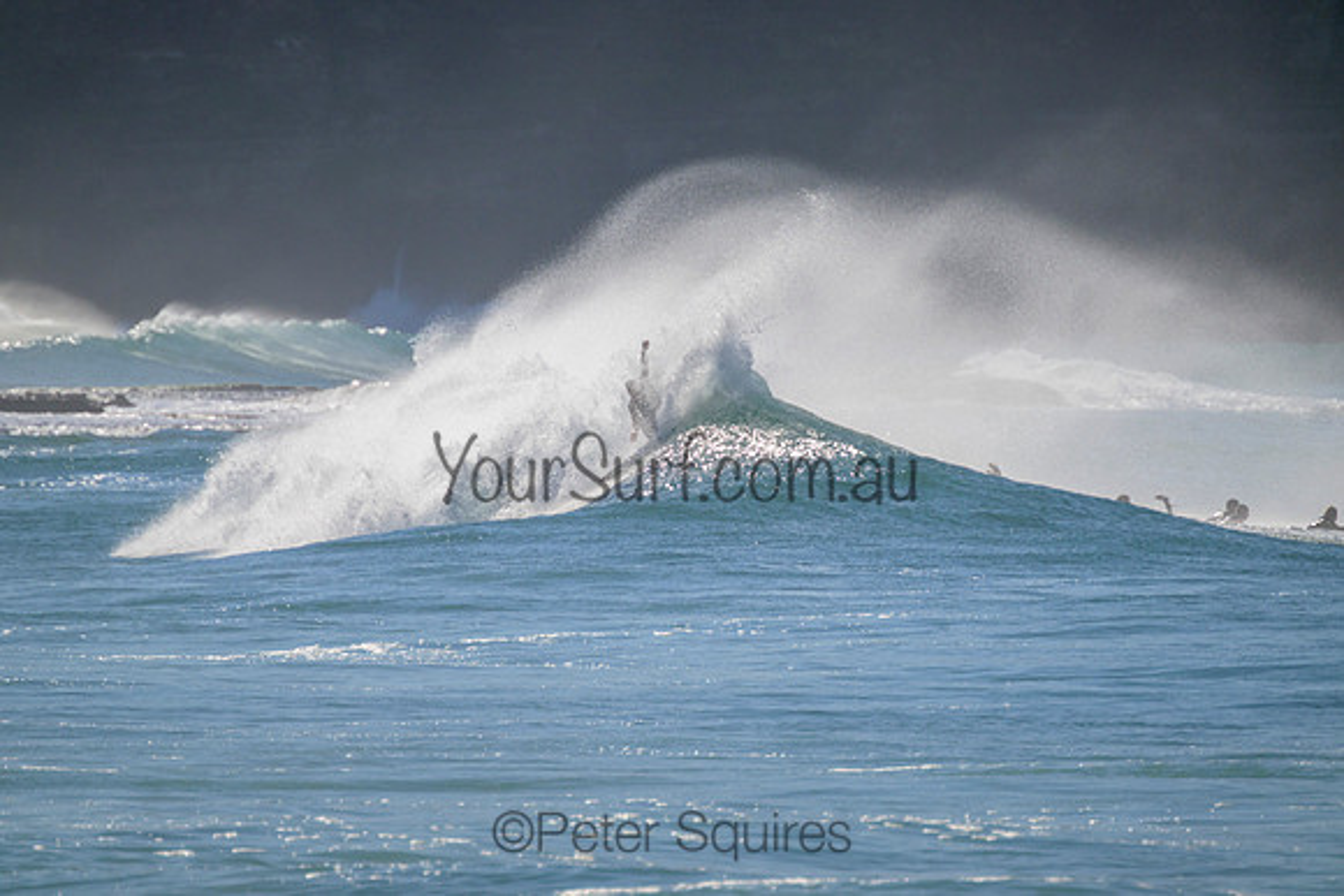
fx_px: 29872
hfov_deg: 2.6
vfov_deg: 1.7
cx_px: 672
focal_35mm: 800
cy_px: 448
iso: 500
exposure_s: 1/2000
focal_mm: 800
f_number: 11
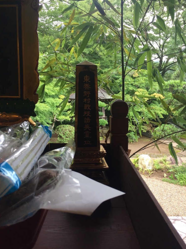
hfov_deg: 46.8
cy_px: 121
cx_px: 91
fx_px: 215
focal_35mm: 30
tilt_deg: -6.5
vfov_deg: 60.0
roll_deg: +2.7
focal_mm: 4.15
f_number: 2.2
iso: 64
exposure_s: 1/120
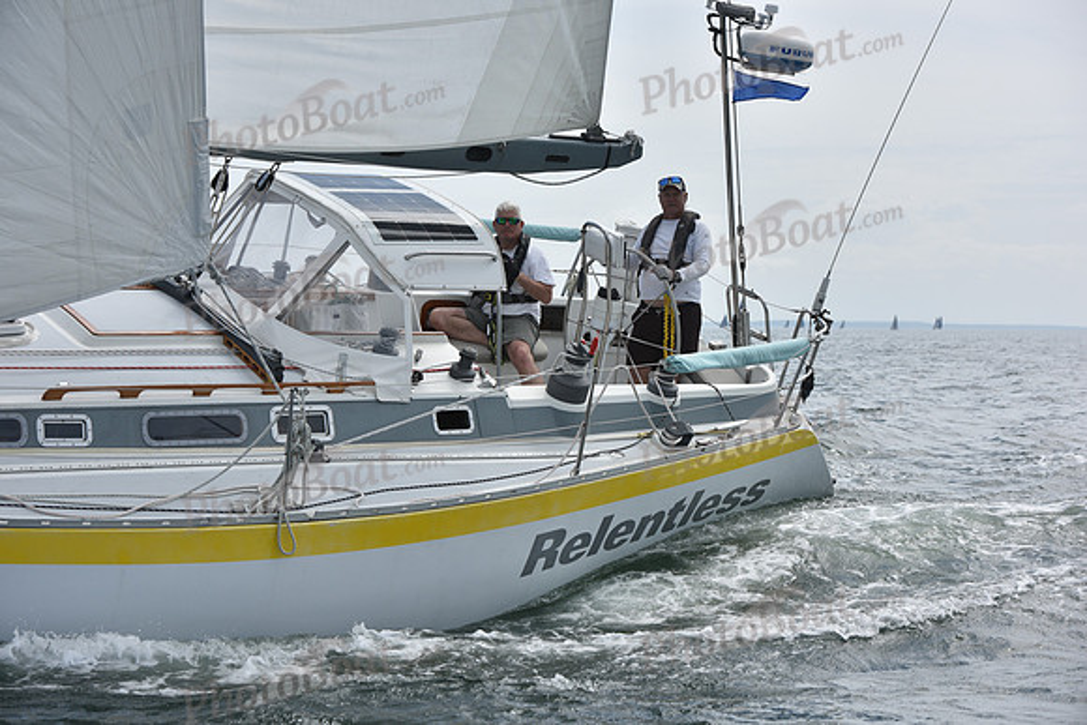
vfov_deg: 19.5
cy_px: 362
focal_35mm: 70
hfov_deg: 28.8
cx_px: 544
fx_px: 2114
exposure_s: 1/1250
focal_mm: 70
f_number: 7.1
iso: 200
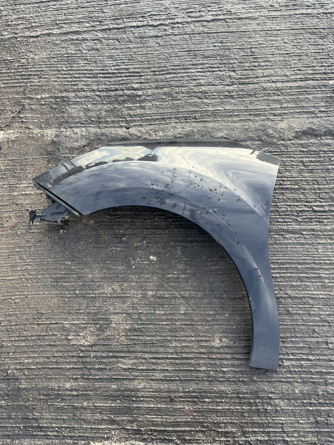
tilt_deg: -73.5
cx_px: 167
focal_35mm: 26
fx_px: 334
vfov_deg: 67.3
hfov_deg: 53.1
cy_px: 222
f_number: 1.6
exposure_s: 1/184
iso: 40
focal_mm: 5.1
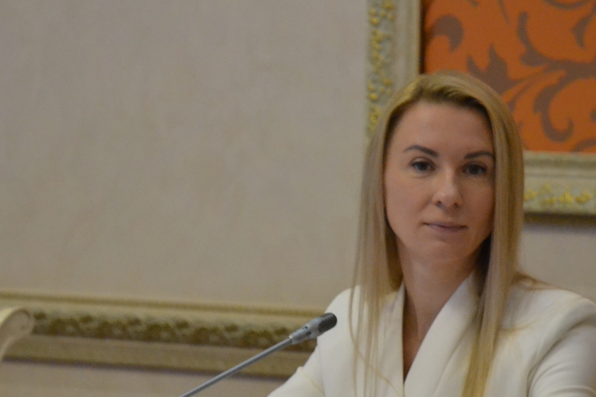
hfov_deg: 5.7
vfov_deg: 3.8
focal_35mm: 359
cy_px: 322
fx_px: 5941
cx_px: 261
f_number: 5.6
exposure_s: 1/100
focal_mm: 135
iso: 3200
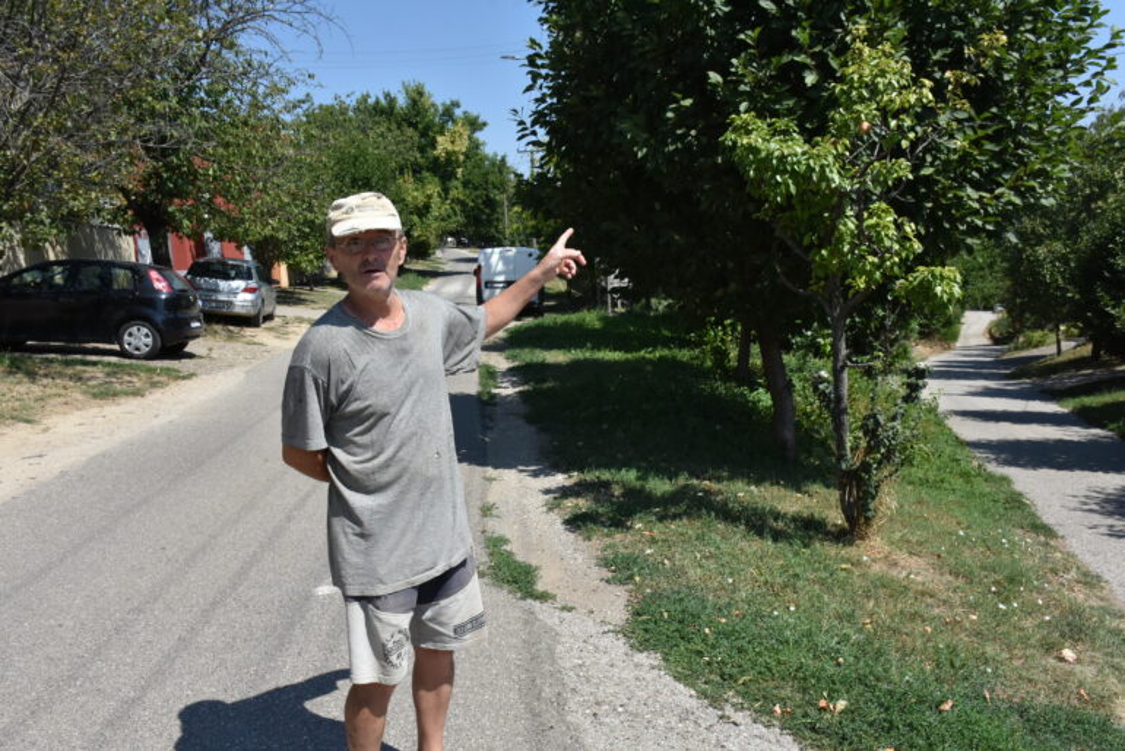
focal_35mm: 30
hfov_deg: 61.9
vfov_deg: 43.6
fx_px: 938
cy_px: 376
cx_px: 562
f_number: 11
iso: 500
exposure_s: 1/500
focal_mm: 20
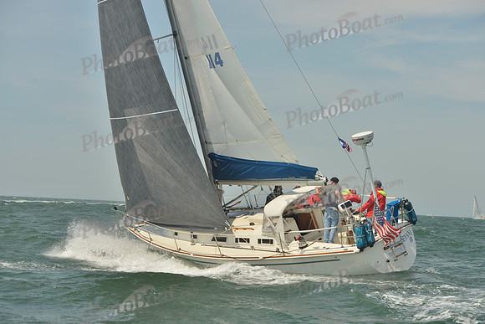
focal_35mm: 70
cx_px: 242
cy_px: 162
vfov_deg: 19.5
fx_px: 943
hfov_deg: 28.8
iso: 200
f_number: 7.1
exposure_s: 1/1250
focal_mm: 70
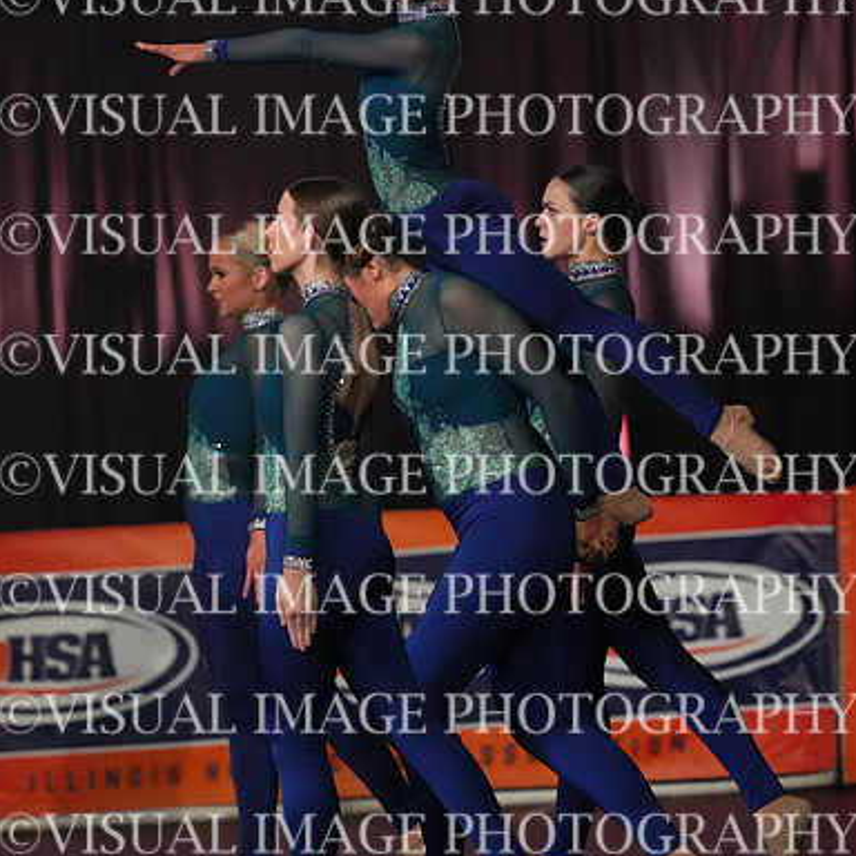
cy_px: 294
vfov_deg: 4.6
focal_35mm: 385
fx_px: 10771
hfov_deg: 4.6
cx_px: 429
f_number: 3.5
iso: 16000
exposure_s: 1/1250
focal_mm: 300
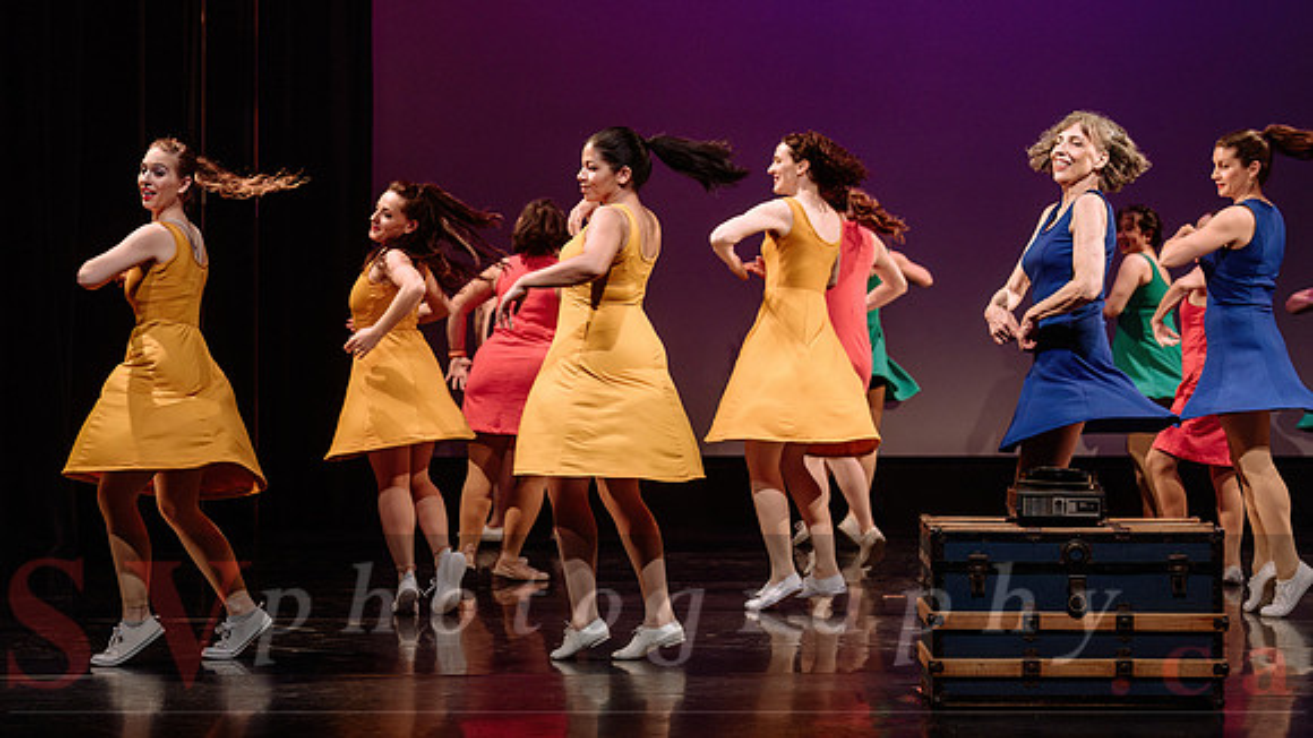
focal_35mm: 86
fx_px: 3004
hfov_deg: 24.6
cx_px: 556
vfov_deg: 14.0
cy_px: 301
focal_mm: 70
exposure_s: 1/250
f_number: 2.8
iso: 1000
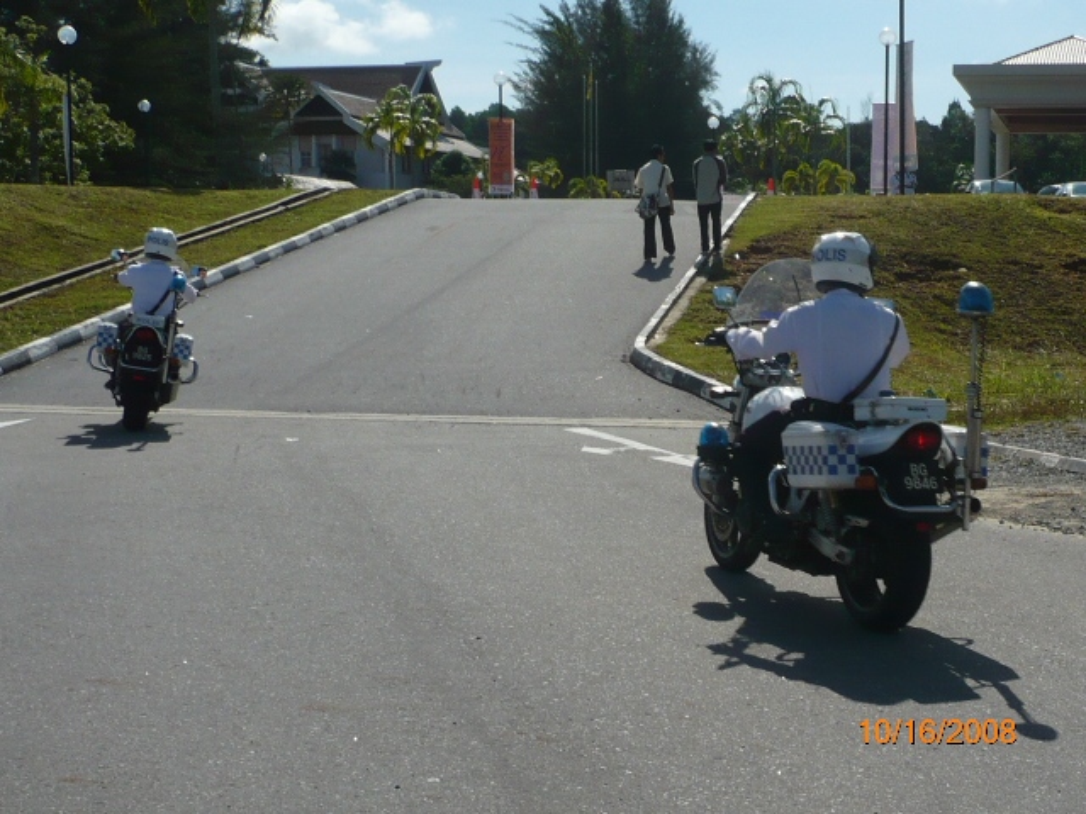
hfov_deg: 52.6
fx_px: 1098
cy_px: 407
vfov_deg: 40.7
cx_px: 543
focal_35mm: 35
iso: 100
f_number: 8
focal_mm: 5.8
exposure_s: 1/400
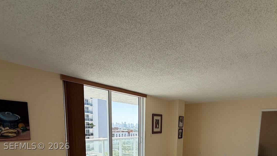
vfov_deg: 45.6
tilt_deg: -6.7
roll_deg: -0.1
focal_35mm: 22
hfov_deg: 81.1
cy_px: 146
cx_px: 146
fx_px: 162
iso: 64
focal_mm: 2.22
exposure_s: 1/144
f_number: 2.2
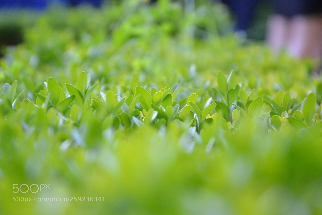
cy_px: 108
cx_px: 161
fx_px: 1314
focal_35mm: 147
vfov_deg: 9.3
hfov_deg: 14.0
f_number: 5.6
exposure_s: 1/125
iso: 720
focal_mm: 98
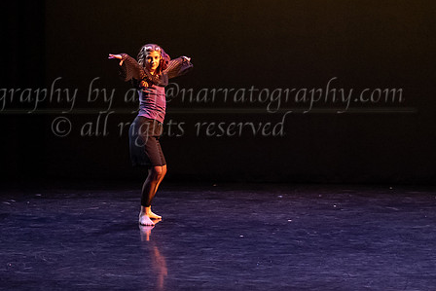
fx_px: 1272
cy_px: 114
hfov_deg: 19.4
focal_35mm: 105
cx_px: 165
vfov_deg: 13.0
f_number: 4
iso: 4000
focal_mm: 58
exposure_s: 1/320
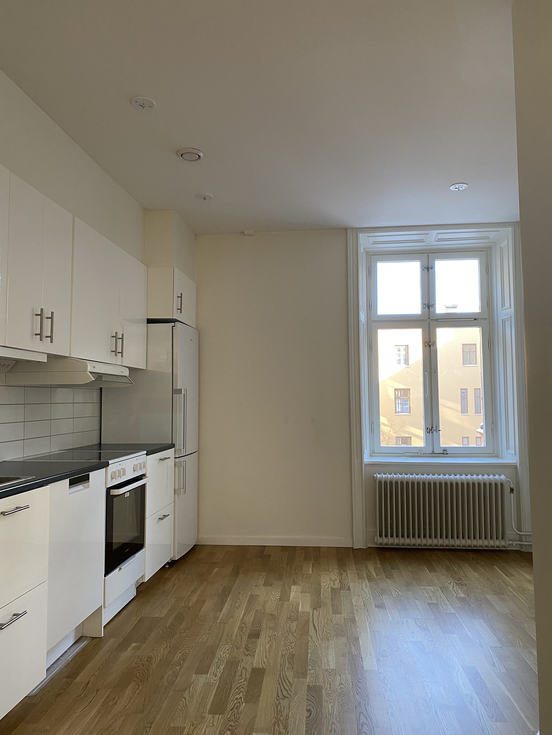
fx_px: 553
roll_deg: +1.0
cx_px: 276
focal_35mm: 26
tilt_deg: +5.2
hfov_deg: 53.1
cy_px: 368
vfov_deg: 67.3
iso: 125
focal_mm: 4.25
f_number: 1.8
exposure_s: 1/65
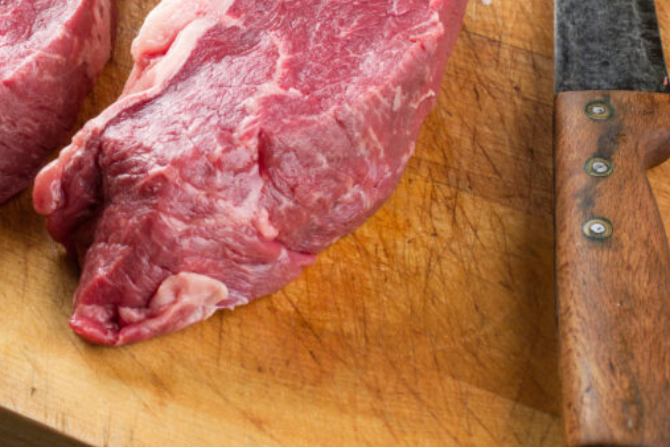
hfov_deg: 19.7
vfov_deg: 13.4
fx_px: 1880
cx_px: 36
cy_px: 36
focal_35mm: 101
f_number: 9
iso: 100
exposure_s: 1/200
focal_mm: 50
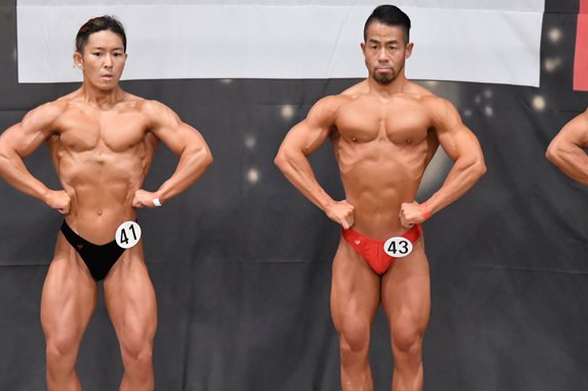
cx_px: 225
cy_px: 258
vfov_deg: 4.3
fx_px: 5258
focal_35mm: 322
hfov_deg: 6.4
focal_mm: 160
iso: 6400
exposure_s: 1/400
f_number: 5.6
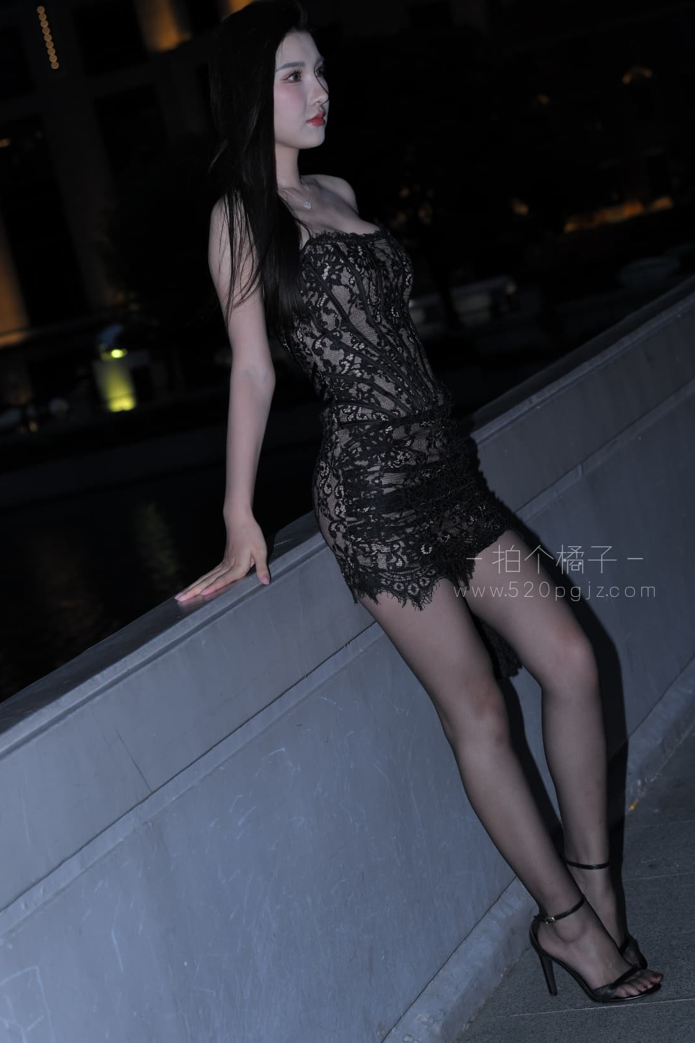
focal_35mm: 77
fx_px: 2229
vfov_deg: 26.3
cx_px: 313
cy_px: 541
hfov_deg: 17.7
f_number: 5.6
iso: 320
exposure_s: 1/250
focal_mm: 70
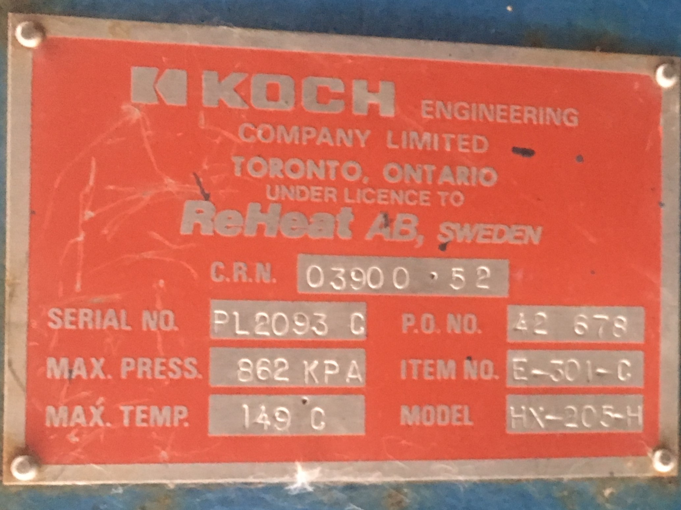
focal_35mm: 29
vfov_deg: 48.2
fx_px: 571
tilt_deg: +75.7
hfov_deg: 61.7
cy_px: 255
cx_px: 340
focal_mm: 4.15
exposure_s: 1/15
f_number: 2.2
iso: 400
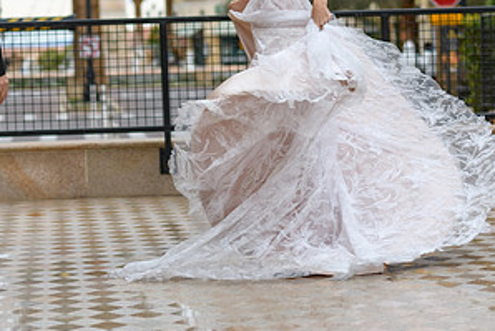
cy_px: 132
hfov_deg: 13.5
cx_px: 266
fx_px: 2091
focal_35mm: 152
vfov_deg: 9.0
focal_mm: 78
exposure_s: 1/640
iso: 80
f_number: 2.8
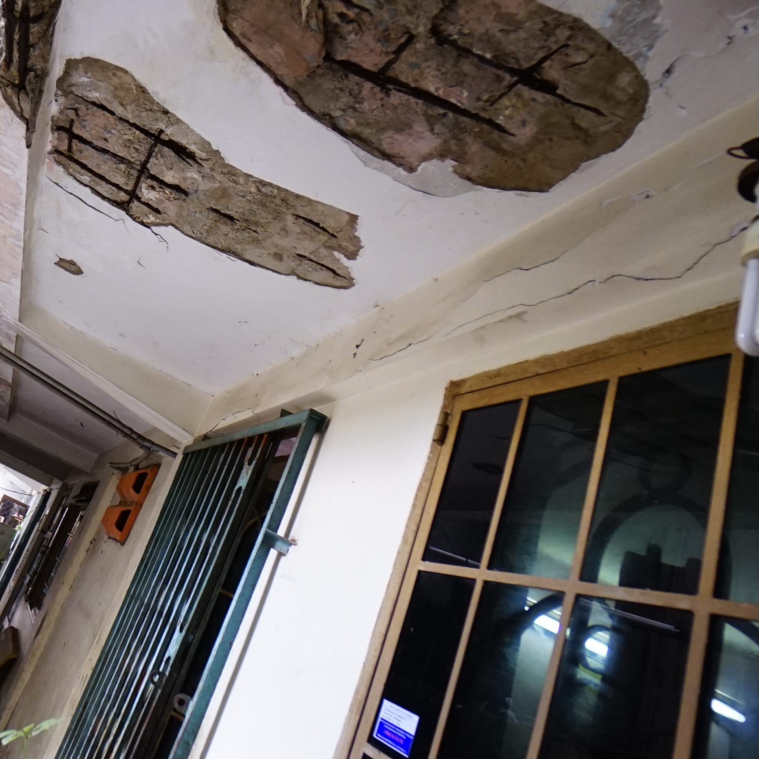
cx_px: 99
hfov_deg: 54.4
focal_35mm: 26
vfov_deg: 60.5
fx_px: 645
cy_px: 310
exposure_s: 1/80
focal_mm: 10
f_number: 4
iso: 1250
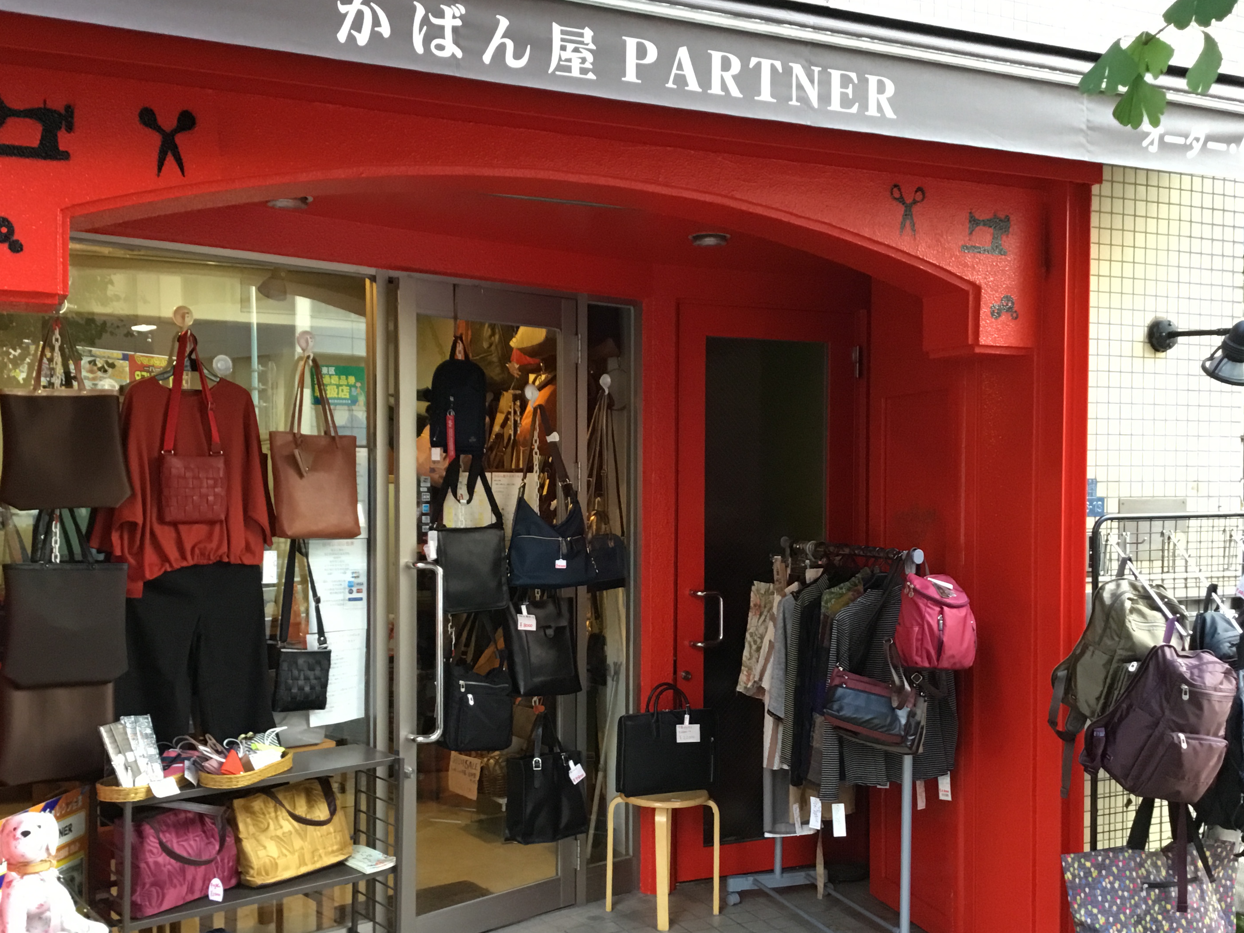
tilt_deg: +0.0
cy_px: 518
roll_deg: +0.9
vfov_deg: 39.6
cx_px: 574
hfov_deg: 51.3
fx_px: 1294
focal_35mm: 36
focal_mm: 3.3
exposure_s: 1/30
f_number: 2.4
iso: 125
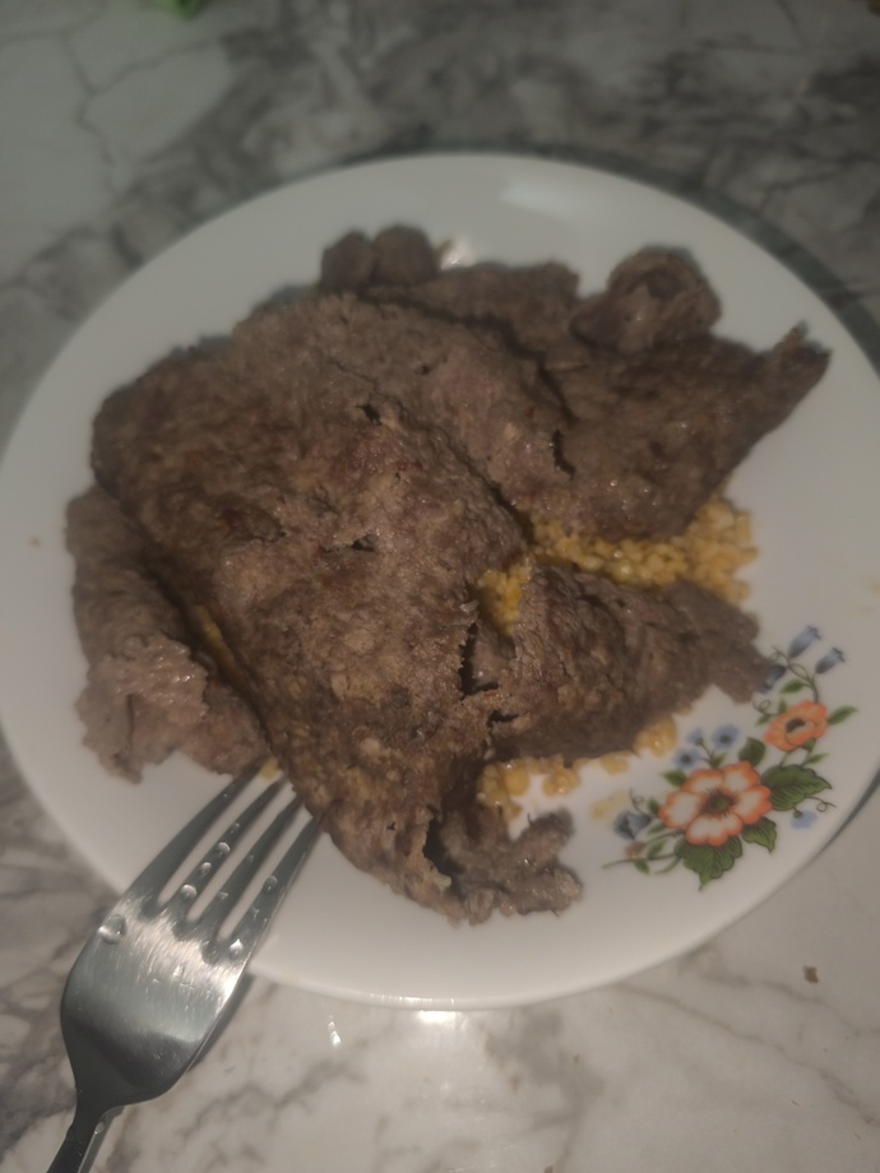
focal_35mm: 23
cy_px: 586
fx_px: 780
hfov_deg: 58.9
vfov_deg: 73.9
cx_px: 440
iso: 500
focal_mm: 6.57
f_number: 1.6
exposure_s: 1/50
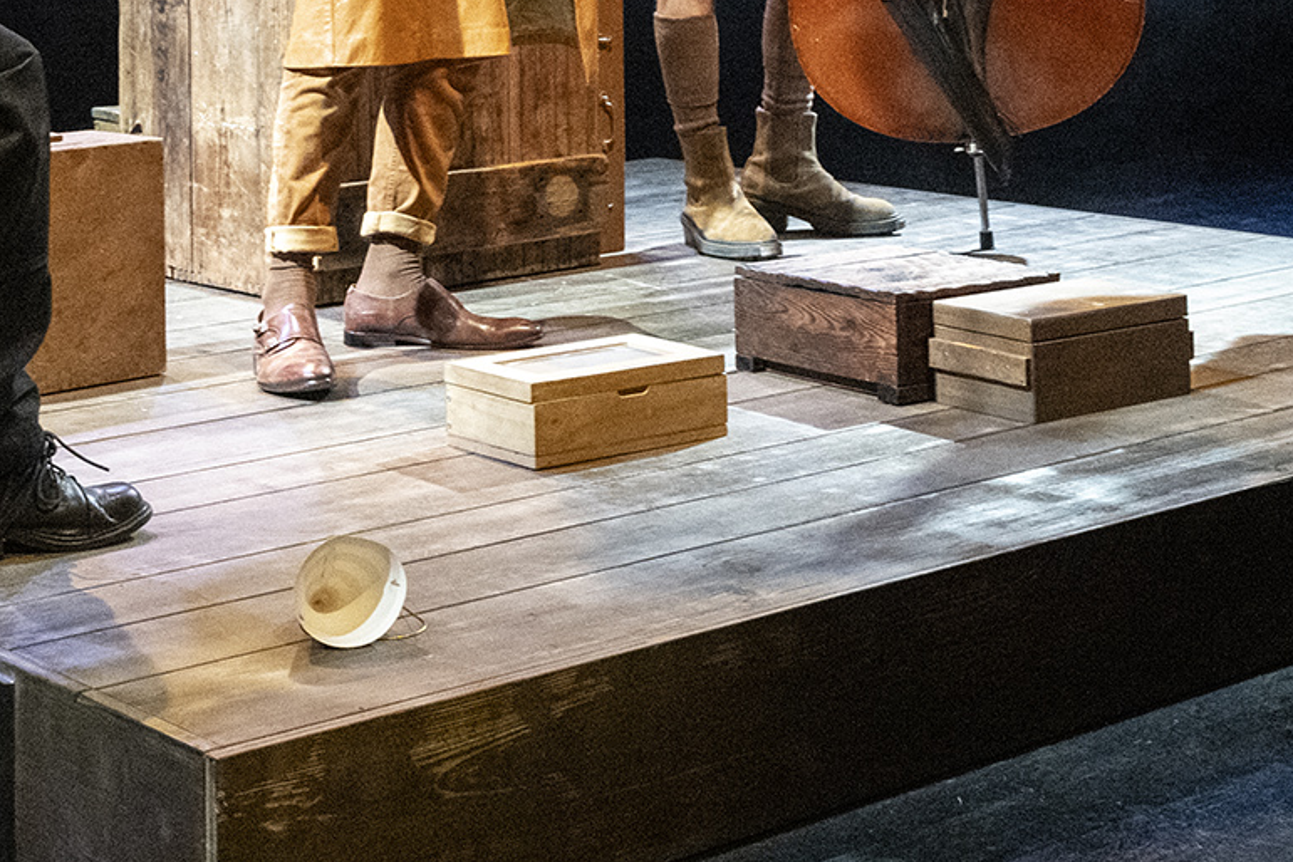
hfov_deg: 24.9
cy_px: -259
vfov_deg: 15.9
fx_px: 2923
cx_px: 693
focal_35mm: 81
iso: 6400
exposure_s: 1/125
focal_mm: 29.5
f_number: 5.6
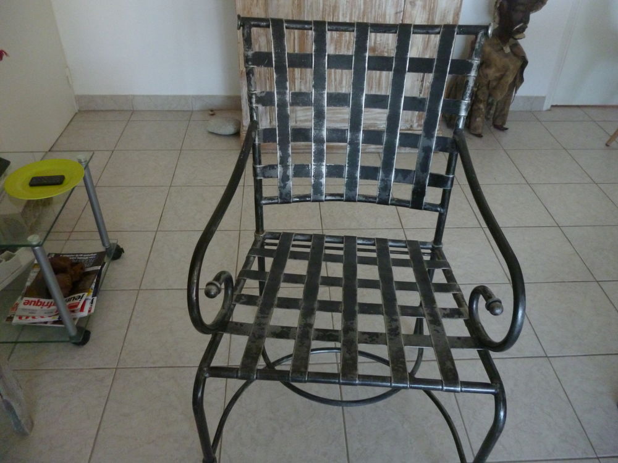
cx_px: 309
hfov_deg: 63.4
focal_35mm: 28
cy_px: 232
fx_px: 500
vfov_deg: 49.7
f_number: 3.1
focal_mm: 5
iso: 400
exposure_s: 1/60
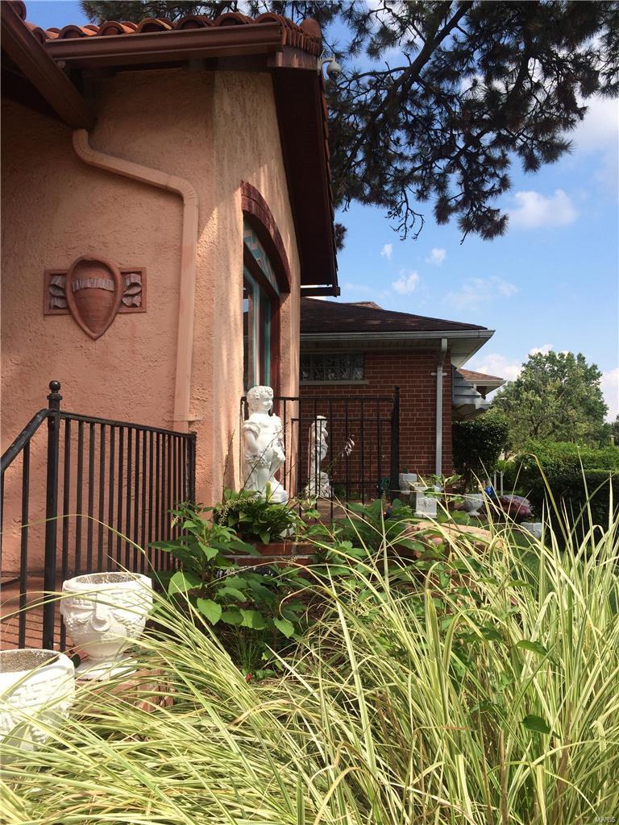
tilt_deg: +7.3
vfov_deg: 61.7
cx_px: 310
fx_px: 691
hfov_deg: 48.2
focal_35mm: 29
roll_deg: +1.1
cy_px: 412
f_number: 2.2
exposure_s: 1/1520
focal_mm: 4.15
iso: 32
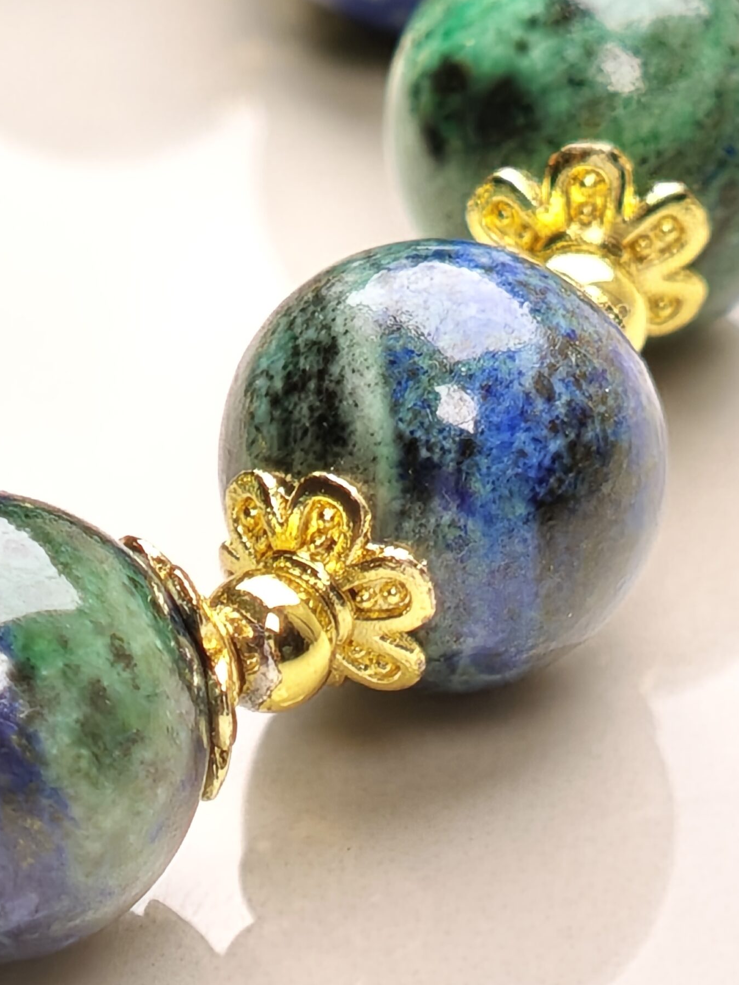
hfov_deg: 4.8
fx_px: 8793
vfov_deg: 6.4
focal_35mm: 309
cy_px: 489
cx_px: 458
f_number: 1.8
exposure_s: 1/591
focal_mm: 11.5
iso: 200
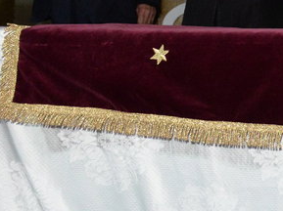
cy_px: -83
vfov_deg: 12.7
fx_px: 915
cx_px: 541
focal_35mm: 112
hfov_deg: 14.9
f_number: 5.6
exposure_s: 1/160
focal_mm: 24
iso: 2500
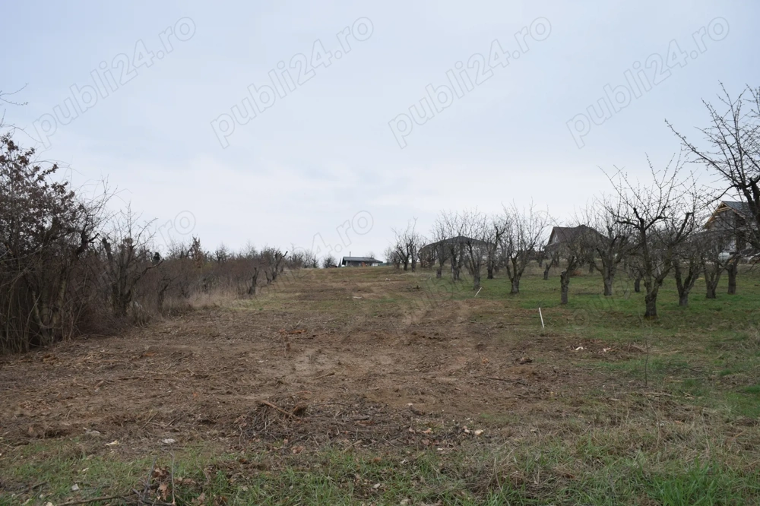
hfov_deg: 57.2
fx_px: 696
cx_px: 380
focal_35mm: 33
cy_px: 253
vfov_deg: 39.9
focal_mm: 22
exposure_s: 1/250
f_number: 8
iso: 250
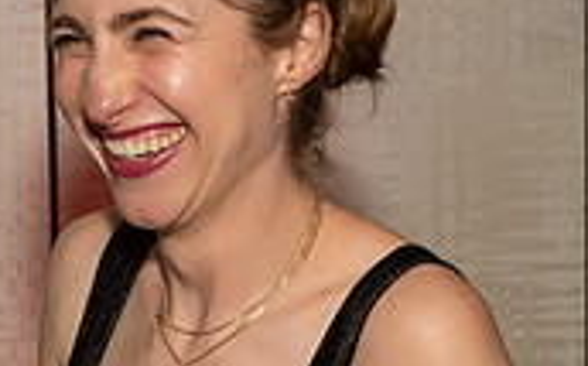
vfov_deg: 7.5
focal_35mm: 175
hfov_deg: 11.8
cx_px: -62
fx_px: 2801
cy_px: 329
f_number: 7.1
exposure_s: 1/250
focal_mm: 24
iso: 800
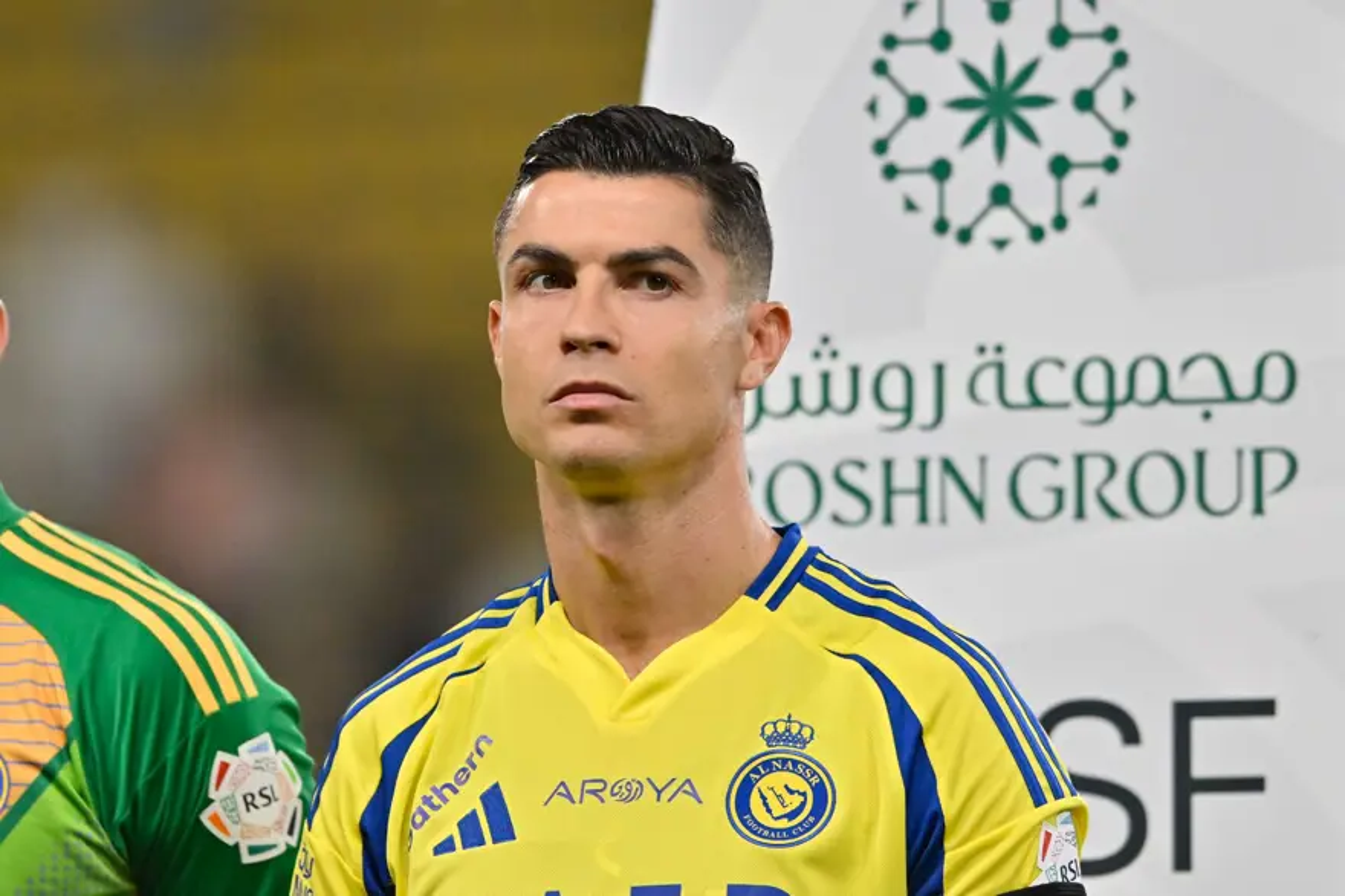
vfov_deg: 2.3
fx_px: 22407
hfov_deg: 3.4
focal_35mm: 600
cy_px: 448
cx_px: 672
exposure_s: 1/3200
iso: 2000
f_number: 4
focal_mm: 400
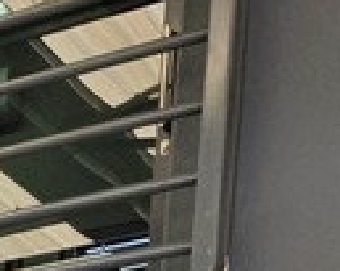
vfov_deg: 7.1
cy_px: 966
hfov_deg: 8.3
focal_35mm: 178
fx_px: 1790
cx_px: -825
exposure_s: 1/180
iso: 32
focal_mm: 6.25
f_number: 1.7
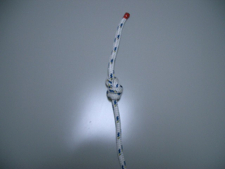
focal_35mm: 35
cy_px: 84
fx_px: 227
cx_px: 112
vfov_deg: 40.7
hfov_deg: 52.6
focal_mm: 5.8
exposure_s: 1/50
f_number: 2.6
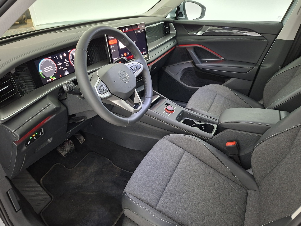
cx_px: 150
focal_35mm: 23
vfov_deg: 58.9
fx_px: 200
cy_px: 113
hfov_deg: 73.9
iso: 400
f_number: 1.8
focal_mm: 5.54
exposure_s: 1/25
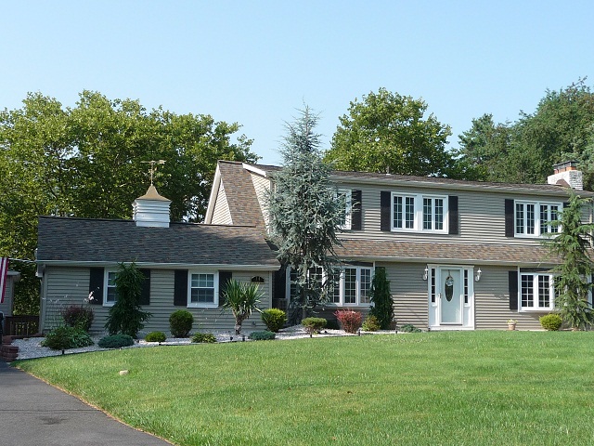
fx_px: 824
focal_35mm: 48
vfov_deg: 30.3
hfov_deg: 39.7
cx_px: 297
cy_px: 223
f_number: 3.4
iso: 100
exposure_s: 1/500
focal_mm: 5
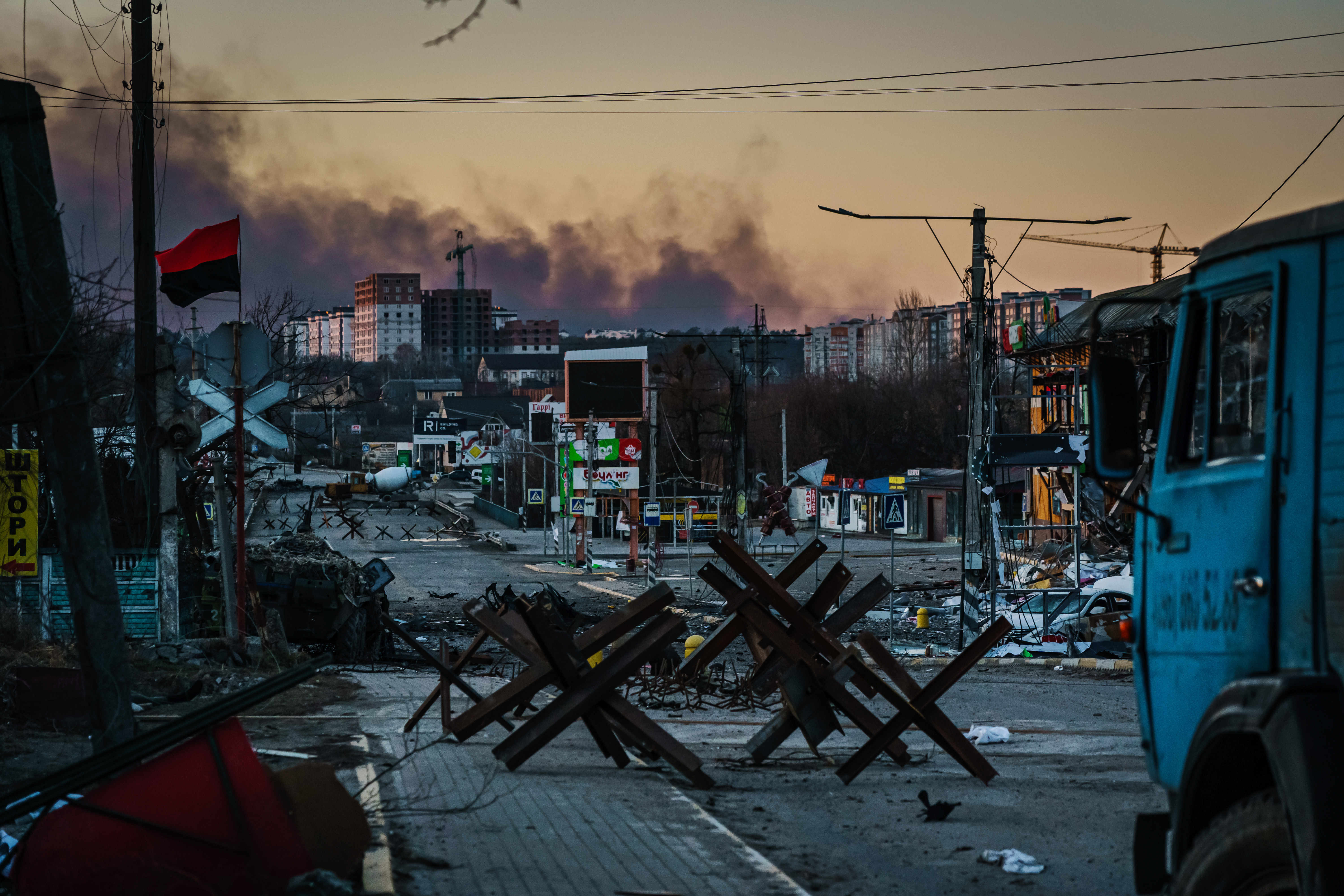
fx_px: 3920
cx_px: 672
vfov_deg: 13.0
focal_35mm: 105
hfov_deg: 19.5
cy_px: 448
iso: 1600
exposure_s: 1/1000
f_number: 5
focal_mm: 105
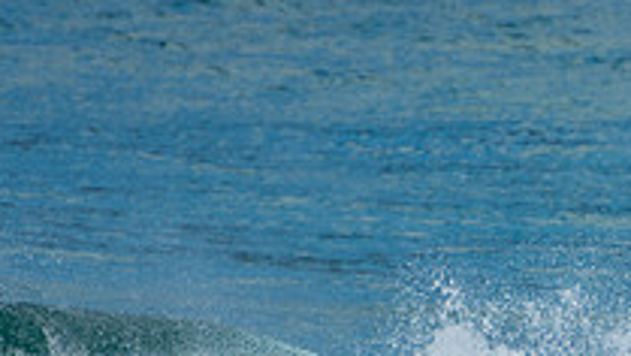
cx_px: 870
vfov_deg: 0.7
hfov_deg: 1.2
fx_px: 29189
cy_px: 457
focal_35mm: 1743
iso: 160
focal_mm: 400
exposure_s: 1/1250
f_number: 5.6
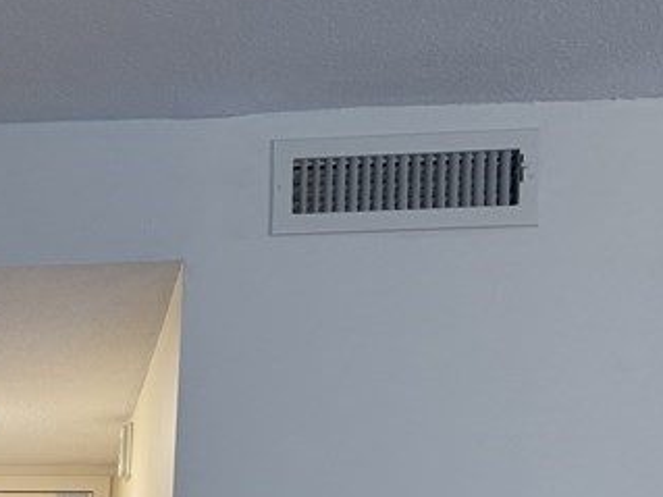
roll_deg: -2.0
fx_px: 1474
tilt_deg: -1.4
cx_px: -227
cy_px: 701
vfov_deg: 17.5
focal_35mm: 77
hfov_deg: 22.4
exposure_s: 1/120
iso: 200
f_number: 1.78
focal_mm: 6.86
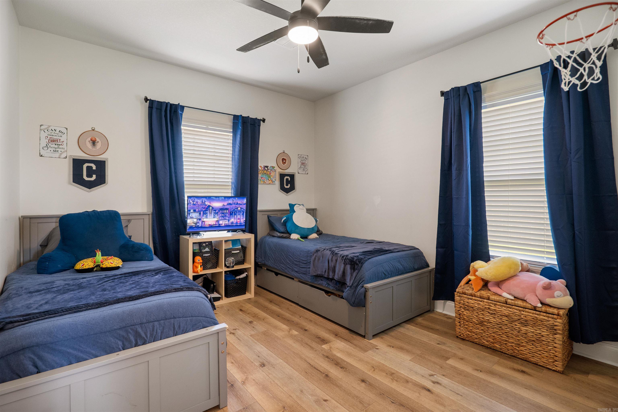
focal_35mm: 16
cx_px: 309
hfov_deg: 96.7
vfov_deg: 73.7
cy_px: 206
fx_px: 275
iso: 1250
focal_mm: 16
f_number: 5.6
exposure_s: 1/8
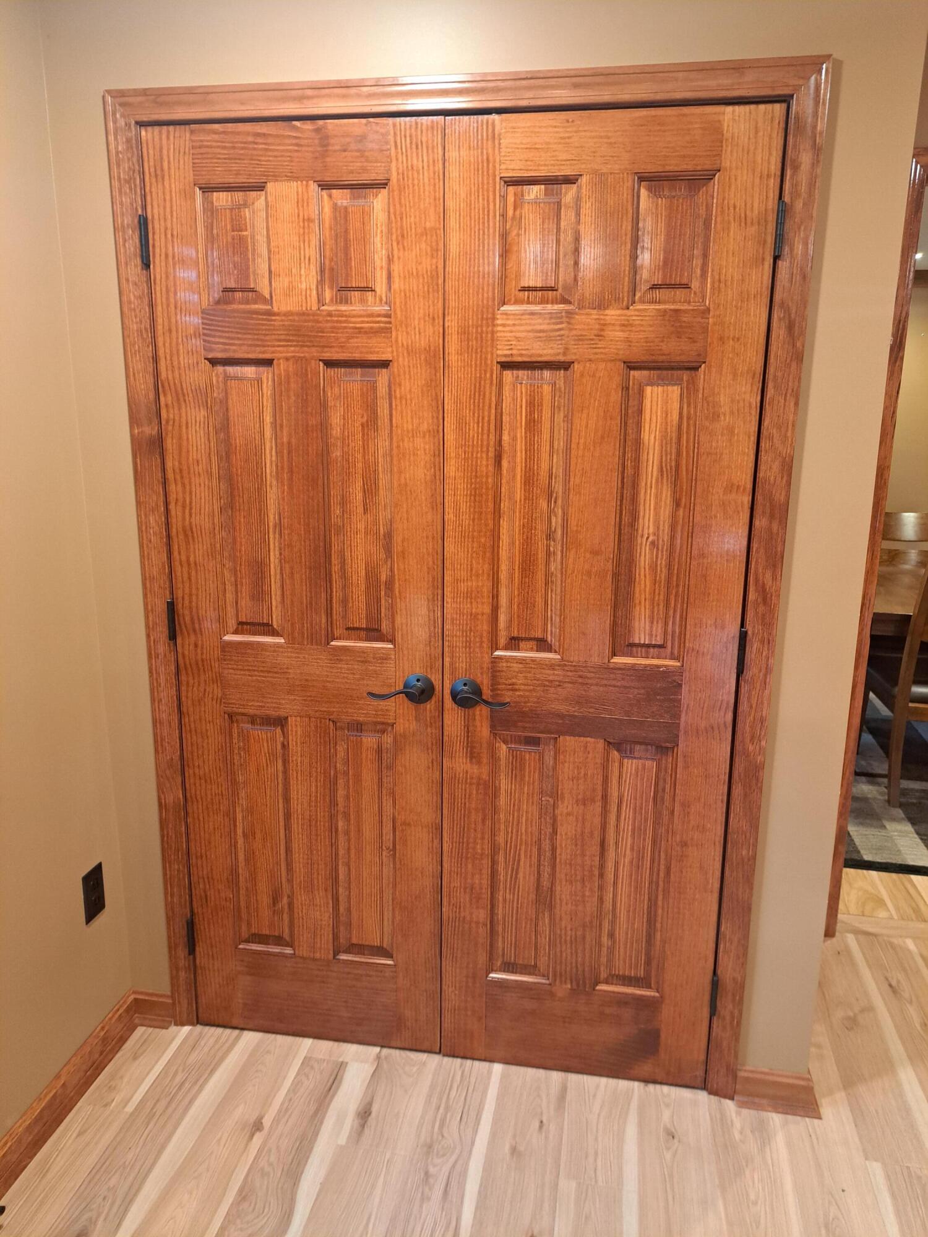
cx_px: 464
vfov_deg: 71.6
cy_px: 618
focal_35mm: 24
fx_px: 858
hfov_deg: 56.8
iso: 250
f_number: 1.8
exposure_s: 1/30
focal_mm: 5.23
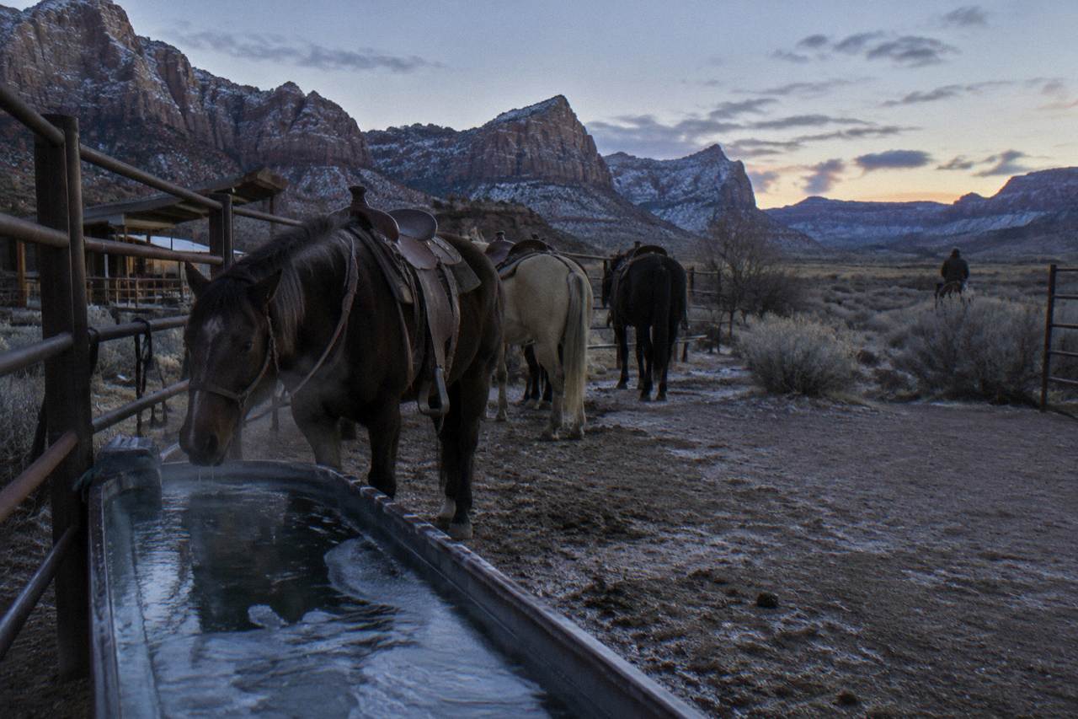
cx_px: 539
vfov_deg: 53.1
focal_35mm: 24
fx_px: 719
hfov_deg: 73.8
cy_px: 360
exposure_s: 1/1600
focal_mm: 24
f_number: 4.5
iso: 500
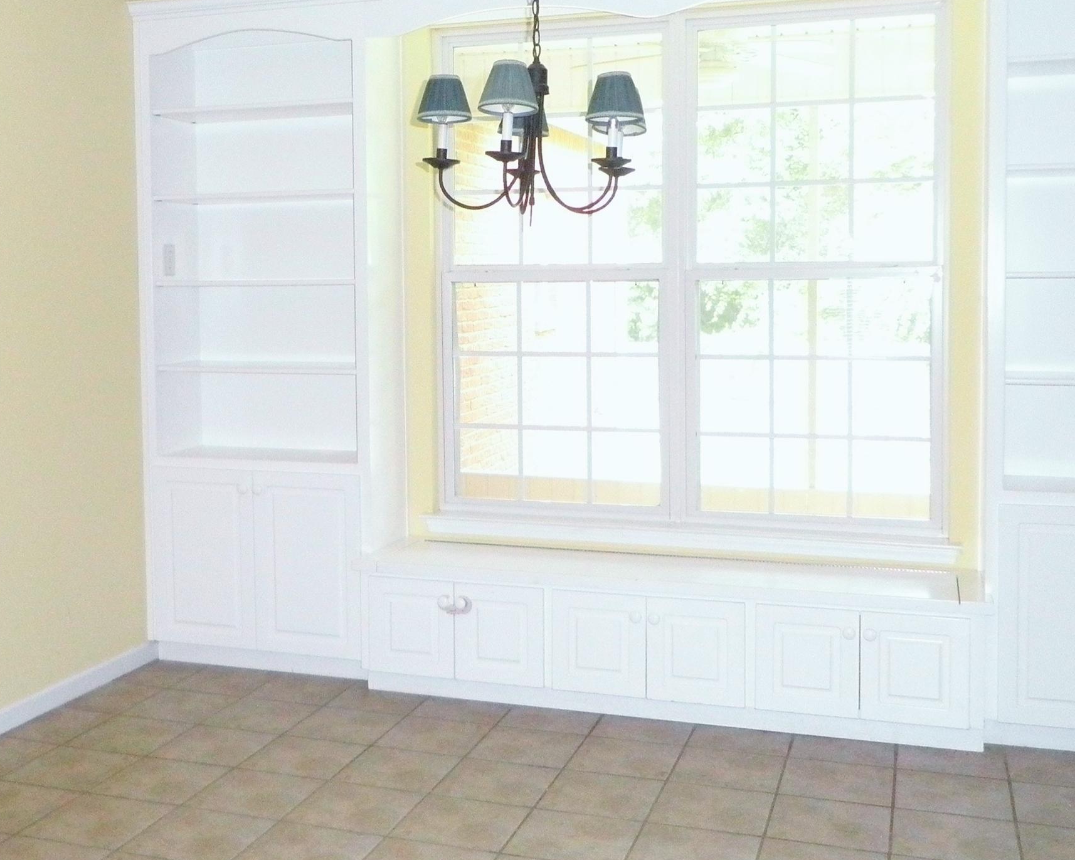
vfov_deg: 36.4
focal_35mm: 41
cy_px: 349
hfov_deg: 44.6
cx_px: 440
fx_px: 1304
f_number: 3.3
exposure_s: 1/30
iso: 500
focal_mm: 4.3
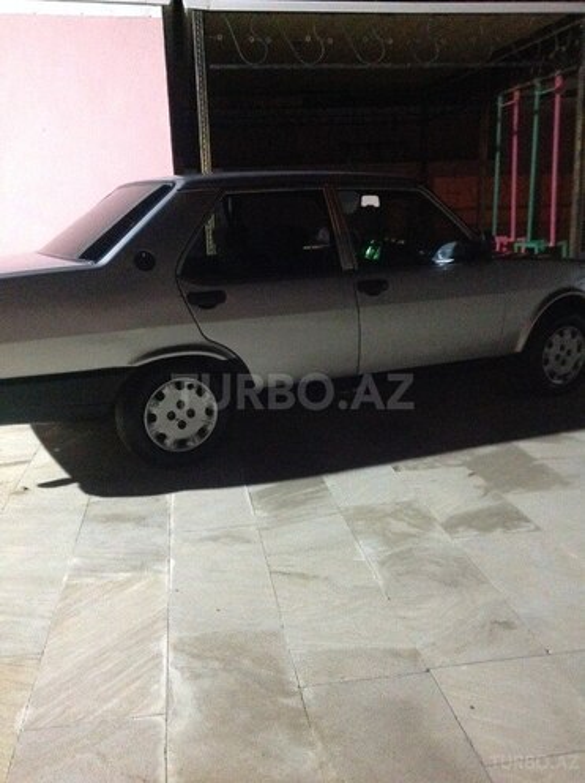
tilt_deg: -10.3
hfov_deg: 40.6
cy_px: 392
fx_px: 790
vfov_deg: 52.7
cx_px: 292
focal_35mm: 35
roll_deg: +2.3
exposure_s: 1/17
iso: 800
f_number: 2.4
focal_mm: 4.28
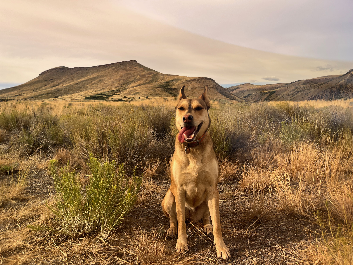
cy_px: 132
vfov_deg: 53.1
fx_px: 265
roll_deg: +3.4
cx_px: 176
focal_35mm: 26
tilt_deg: -2.0
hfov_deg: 67.3
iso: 50
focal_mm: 5.1
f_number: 1.6
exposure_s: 1/440
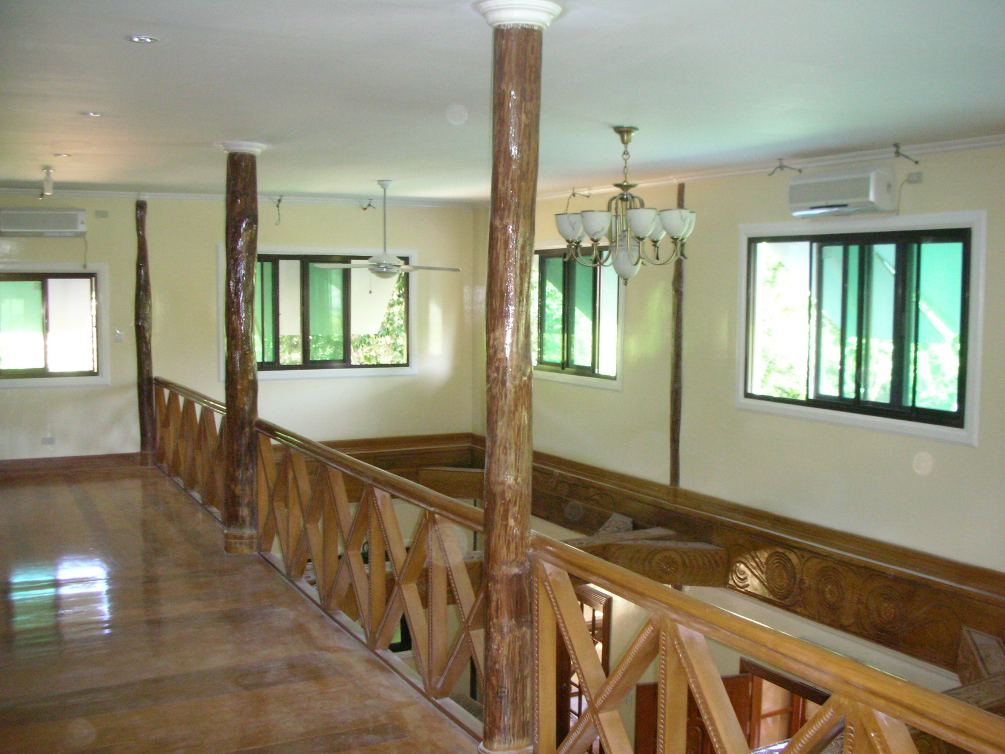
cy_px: 377
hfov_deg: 52.6
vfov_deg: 40.7
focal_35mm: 35
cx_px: 502
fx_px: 1016
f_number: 3
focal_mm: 5.8
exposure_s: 1/30
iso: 200
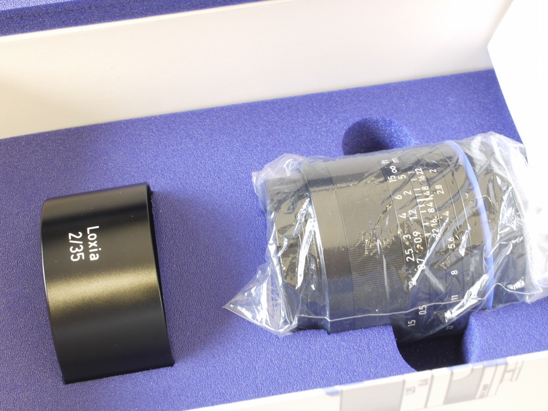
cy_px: 206
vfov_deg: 24.4
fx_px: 950
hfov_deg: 32.2
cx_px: 274
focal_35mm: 60
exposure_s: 1/4
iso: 400
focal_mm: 30
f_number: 9
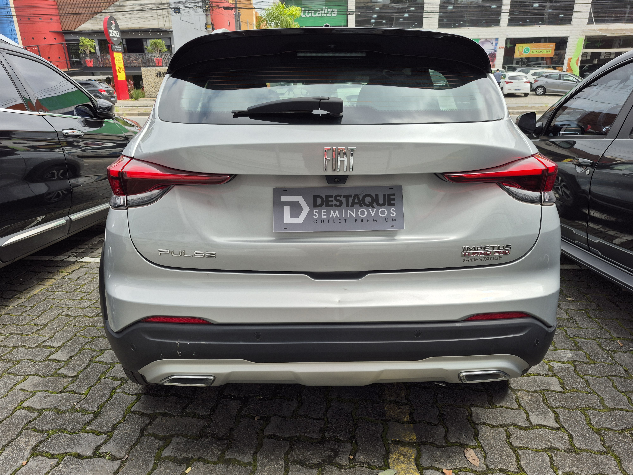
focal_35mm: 23
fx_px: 421
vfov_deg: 58.9
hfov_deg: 73.9
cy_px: 238
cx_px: 316
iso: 25
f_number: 1.8
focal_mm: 5.4
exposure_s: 1/1036
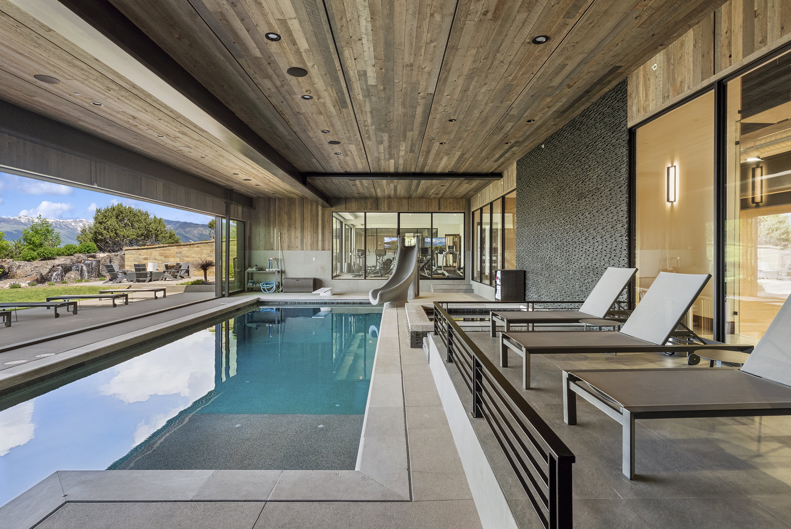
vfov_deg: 67.5
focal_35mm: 18
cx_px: 396
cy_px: 264
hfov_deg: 90.0
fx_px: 396
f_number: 7.1
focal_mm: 18
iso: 800
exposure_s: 1/200
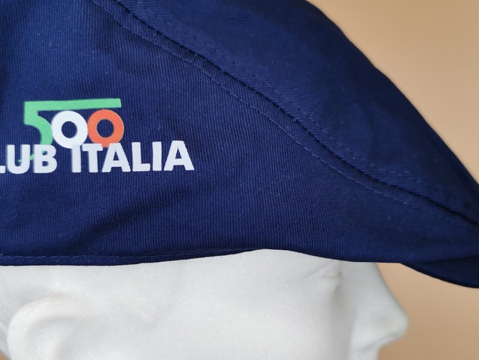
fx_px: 554
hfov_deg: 46.8
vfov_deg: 35.9
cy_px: 197
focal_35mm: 40
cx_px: 223
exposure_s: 1/491
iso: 50
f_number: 1.6
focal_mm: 5.56
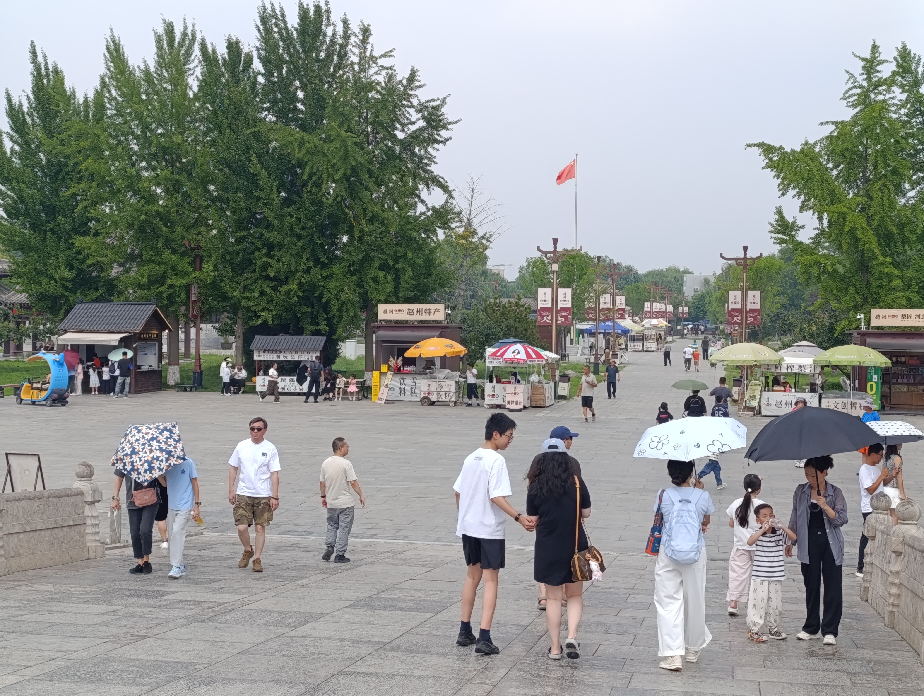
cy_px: 348
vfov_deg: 31.6
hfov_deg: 41.2
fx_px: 1230
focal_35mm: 46
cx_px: 462
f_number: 1.6
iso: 50
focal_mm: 6.14
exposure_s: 1/544
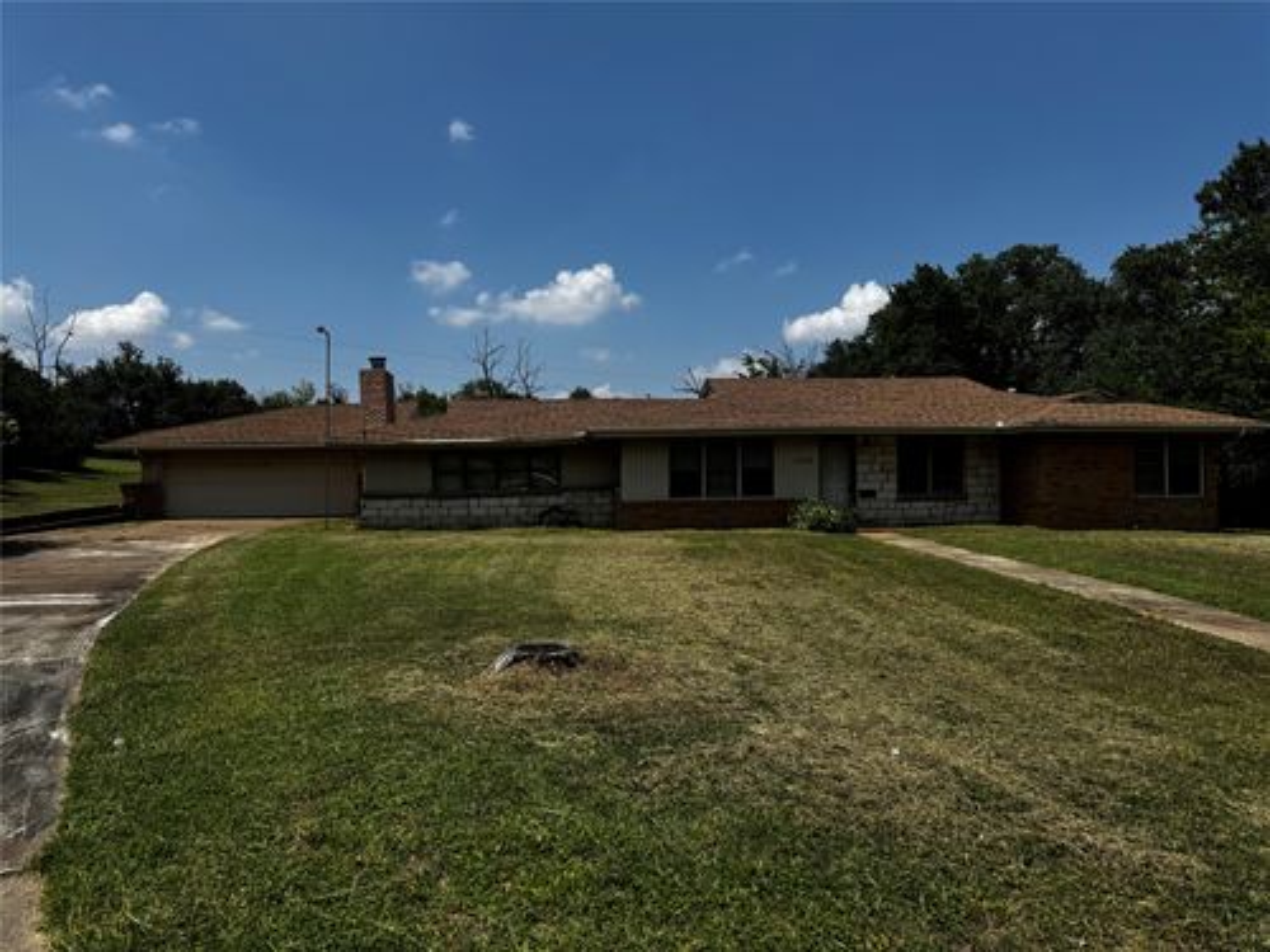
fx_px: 881
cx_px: 635
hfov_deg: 71.6
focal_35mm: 24
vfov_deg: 56.8
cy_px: 476
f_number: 1.78
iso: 80
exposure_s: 1/5348
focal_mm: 6.76
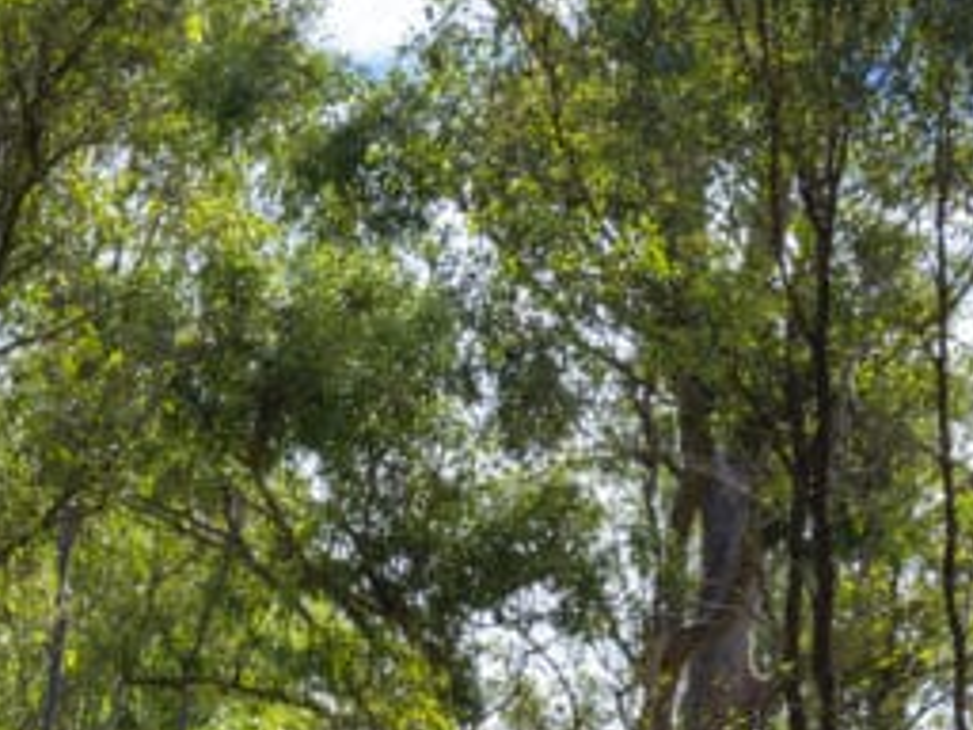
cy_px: 1198
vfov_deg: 6.6
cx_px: -688
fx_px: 6184
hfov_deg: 8.7
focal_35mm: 220
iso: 100
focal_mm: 70
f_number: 9
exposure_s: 1/125
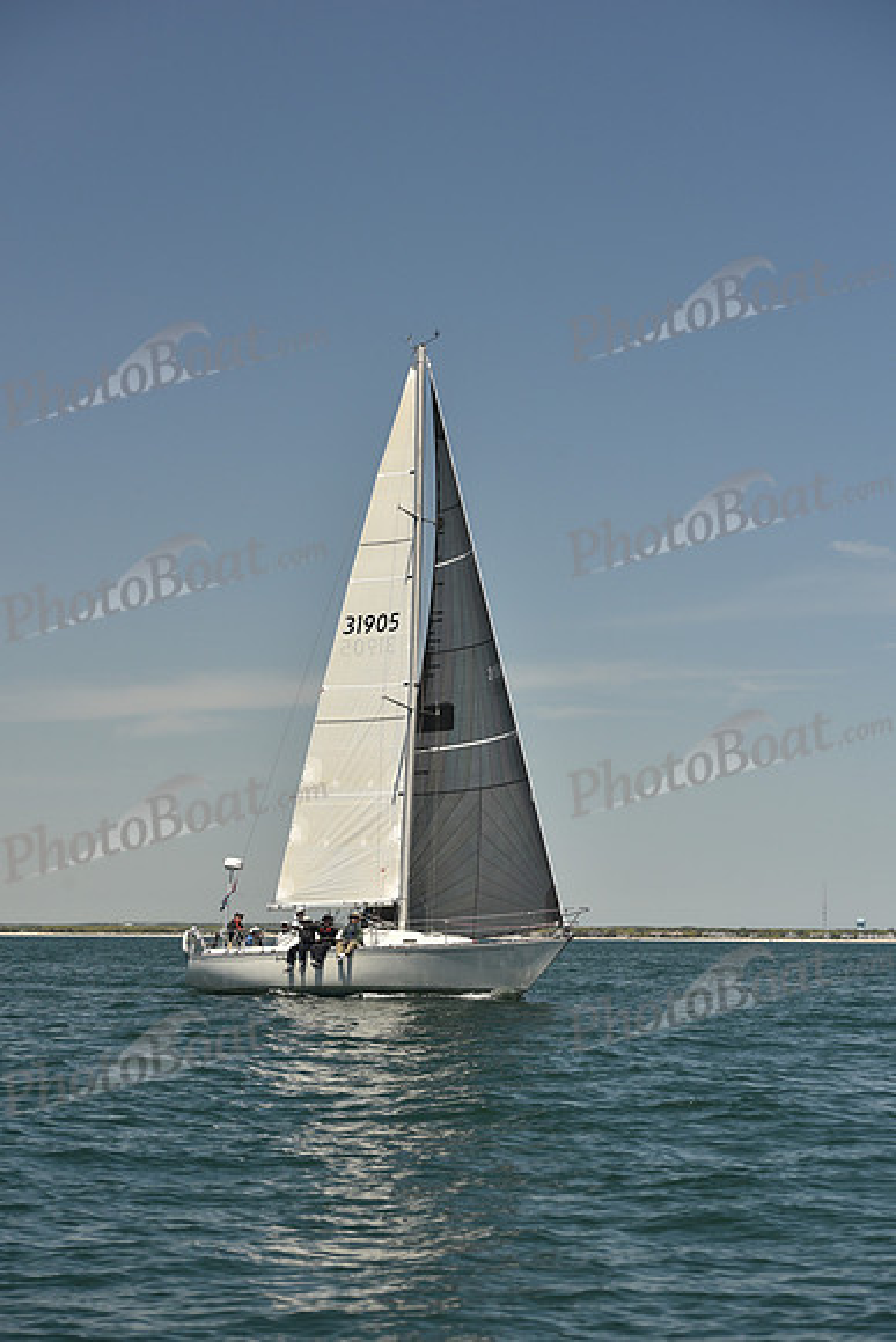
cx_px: 448
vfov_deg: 24.8
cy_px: 671
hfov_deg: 16.7
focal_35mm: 82
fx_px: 3059
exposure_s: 1/800
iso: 250
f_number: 6.3
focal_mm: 82
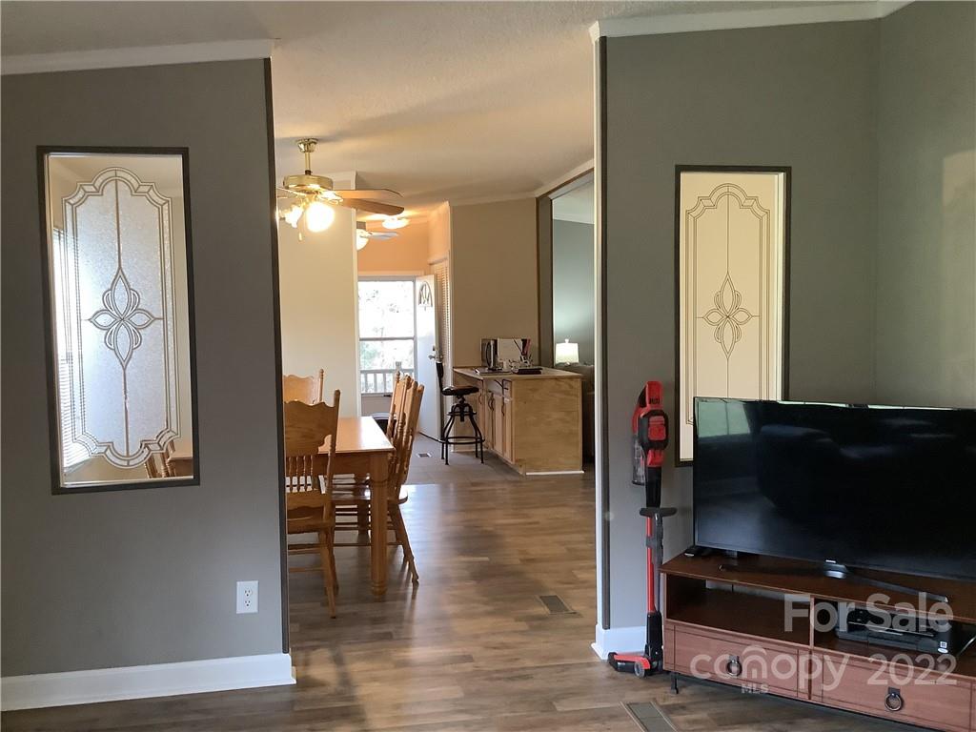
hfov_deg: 58.4
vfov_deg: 45.4
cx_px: 488
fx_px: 874
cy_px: 366
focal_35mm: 31
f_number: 2.4
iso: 320
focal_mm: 3.3
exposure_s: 1/33
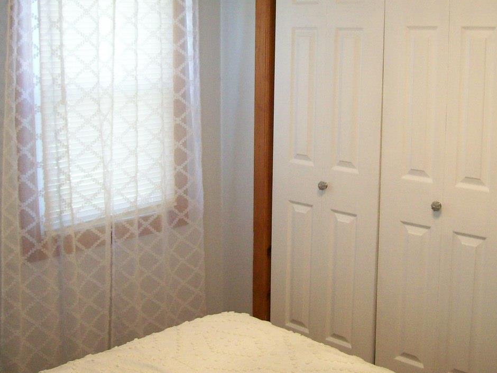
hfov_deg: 38.9
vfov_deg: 29.5
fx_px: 704
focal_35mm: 49
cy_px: 123
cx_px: 262
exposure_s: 1/64
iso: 200
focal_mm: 6
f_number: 2.7
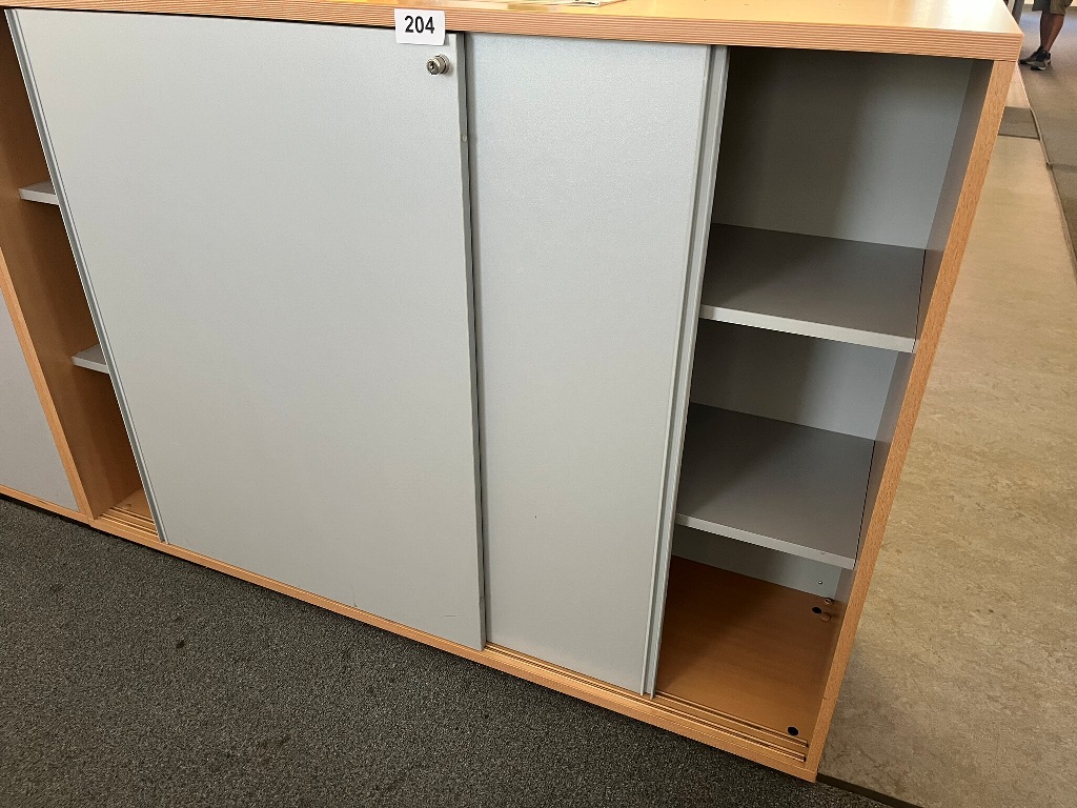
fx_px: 809
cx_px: 538
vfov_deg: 53.1
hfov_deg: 67.3
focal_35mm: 26
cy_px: 404
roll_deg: +0.6
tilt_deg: -30.5
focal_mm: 5.1
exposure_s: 1/58
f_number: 1.6
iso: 200
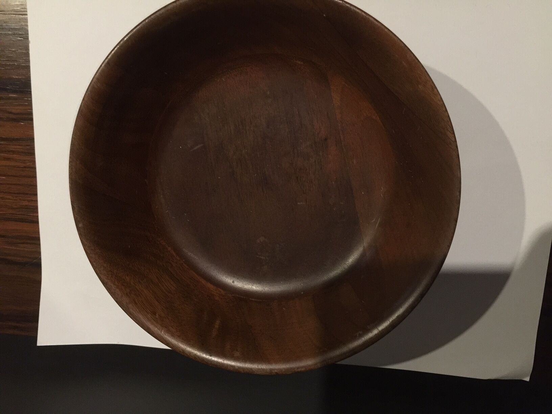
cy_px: 207
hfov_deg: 61.7
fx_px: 462
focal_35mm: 29
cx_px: 276
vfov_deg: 48.2
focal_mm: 4.15
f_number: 2.2
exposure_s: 1/8
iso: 200
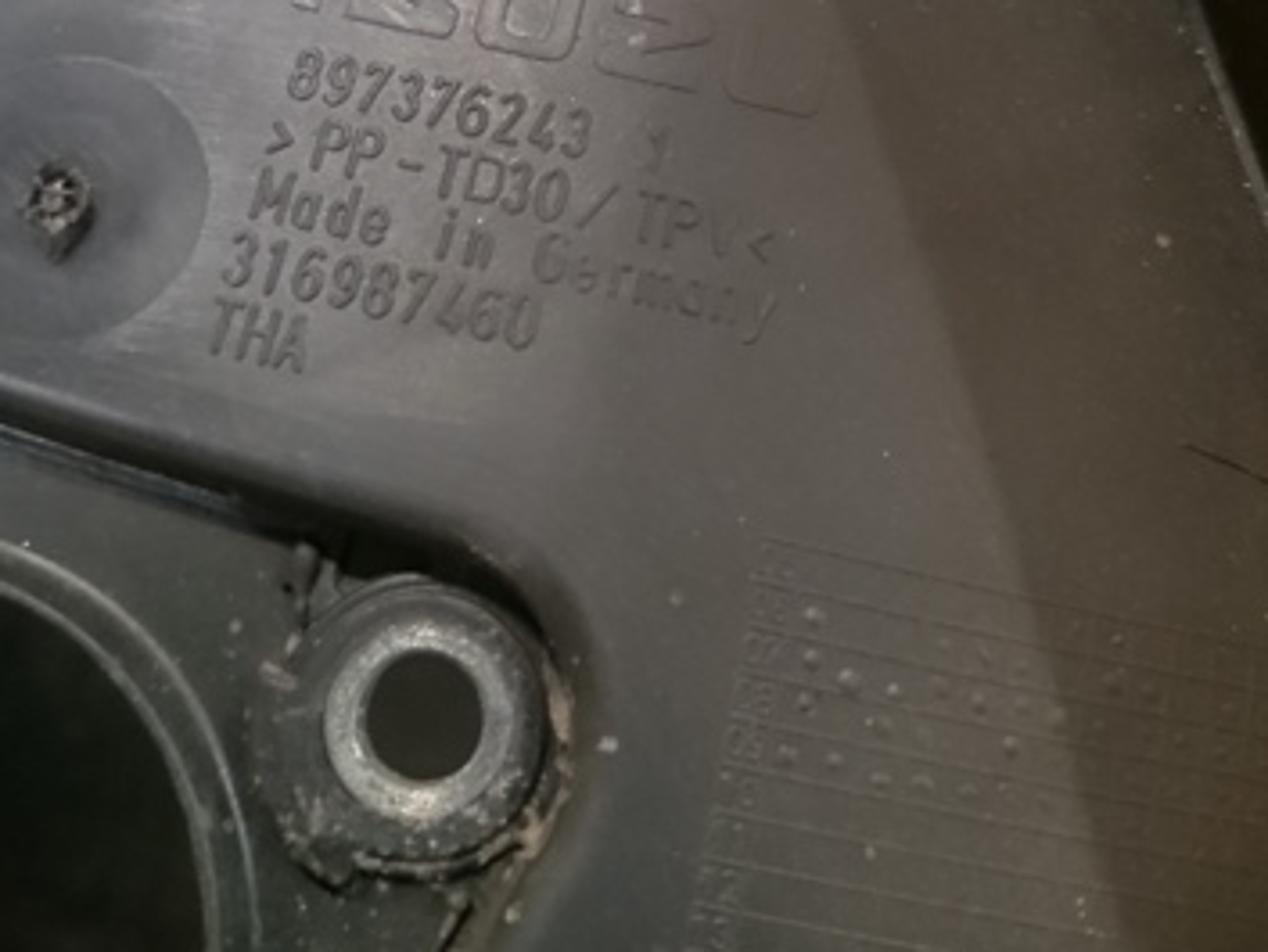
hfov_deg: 53.9
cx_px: 632
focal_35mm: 34
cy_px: 190
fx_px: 1246
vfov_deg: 40.1
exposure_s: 1/16.7
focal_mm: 4.71
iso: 2000
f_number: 1.79
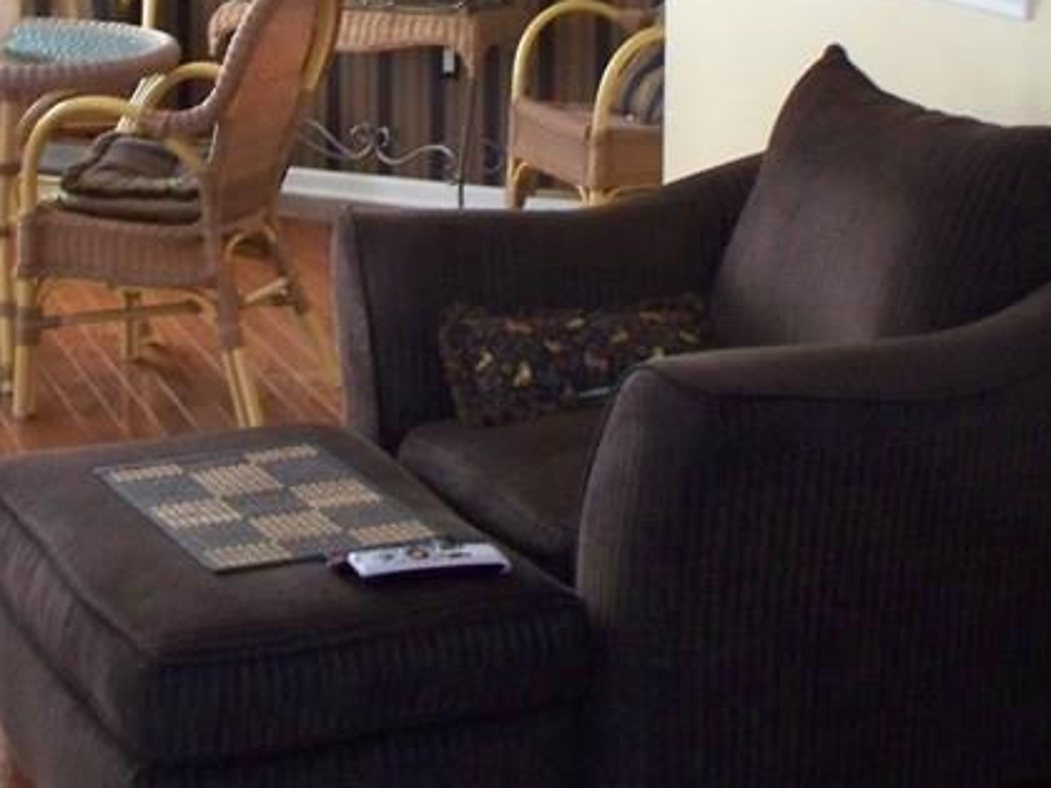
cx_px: 359
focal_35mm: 88
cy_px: -15
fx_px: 2671
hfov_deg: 22.2
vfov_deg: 16.4
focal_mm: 7.54
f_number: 2.8
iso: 250
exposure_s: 1/60
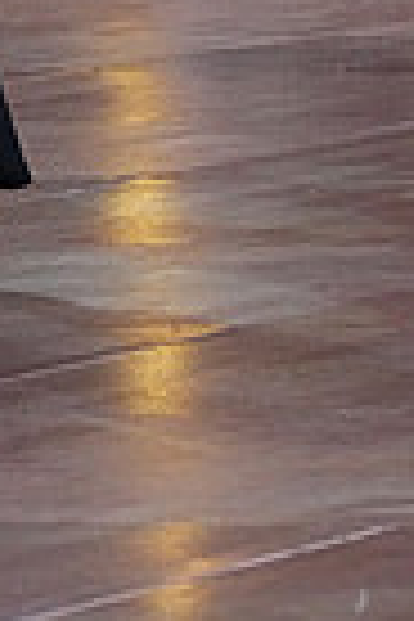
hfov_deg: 2.0
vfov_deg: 3.0
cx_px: -223
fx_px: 11729
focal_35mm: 680
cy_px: -446
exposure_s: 1/400
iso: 8000
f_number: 6.3
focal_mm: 162
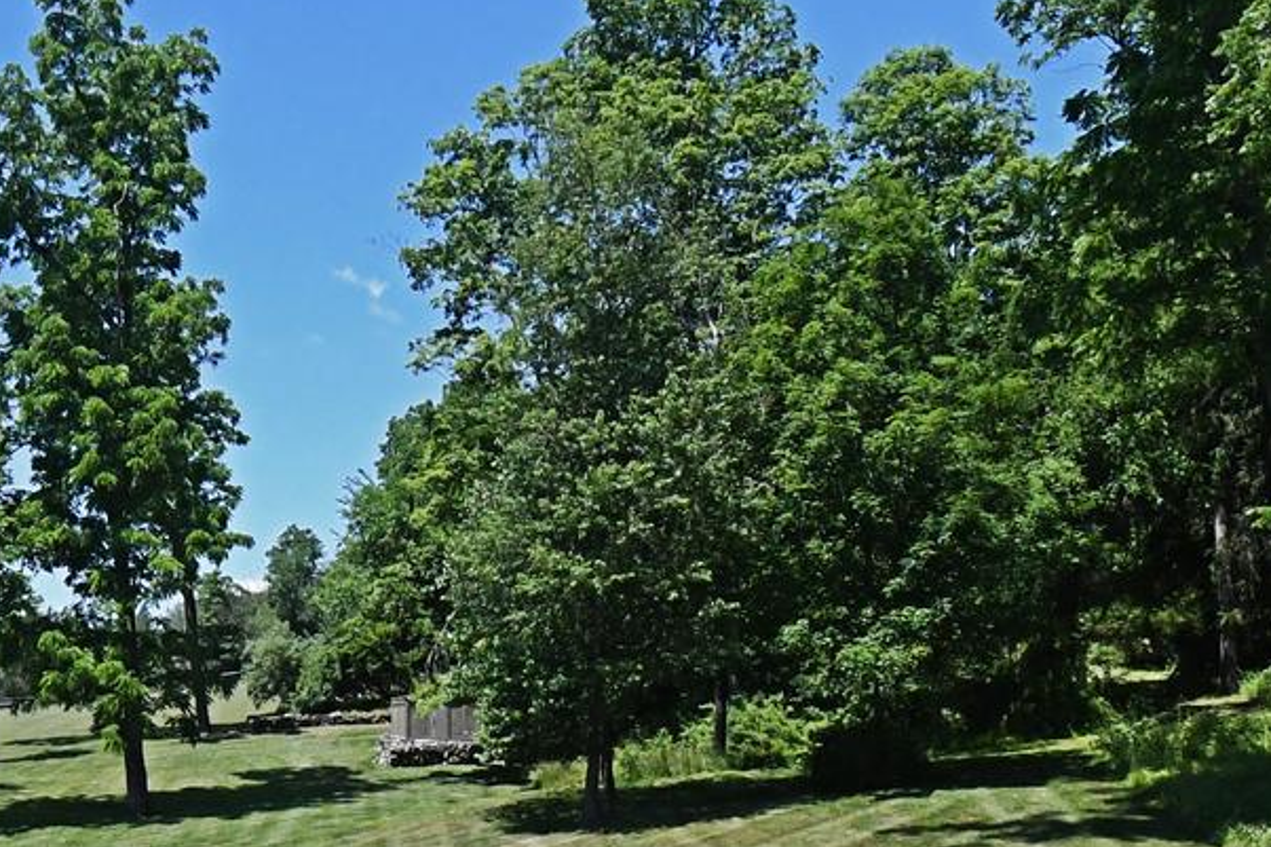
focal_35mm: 51
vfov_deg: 25.7
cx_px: 319
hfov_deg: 37.9
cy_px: 742
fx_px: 1800
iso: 2000
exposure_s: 1/6400
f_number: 6.3
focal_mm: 10
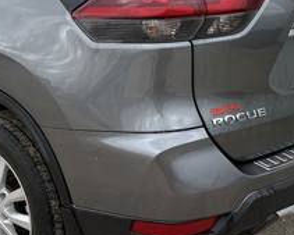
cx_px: 75
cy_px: 64
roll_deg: -0.3
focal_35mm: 71
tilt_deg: -12.2
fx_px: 618
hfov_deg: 26.4
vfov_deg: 21.4
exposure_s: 1/1464
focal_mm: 6.76
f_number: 1.78
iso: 80
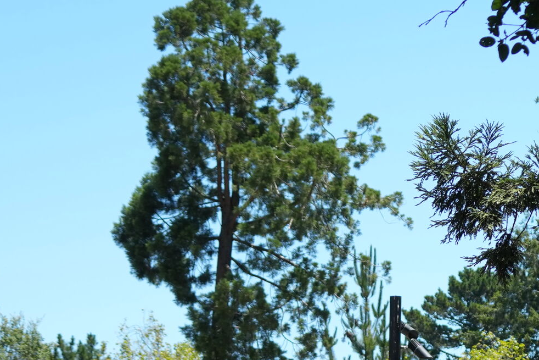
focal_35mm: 220
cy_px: 668
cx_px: 697
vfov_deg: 6.1
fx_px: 3294
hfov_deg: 9.2
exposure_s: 1/800
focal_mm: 50
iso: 250
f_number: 4.5
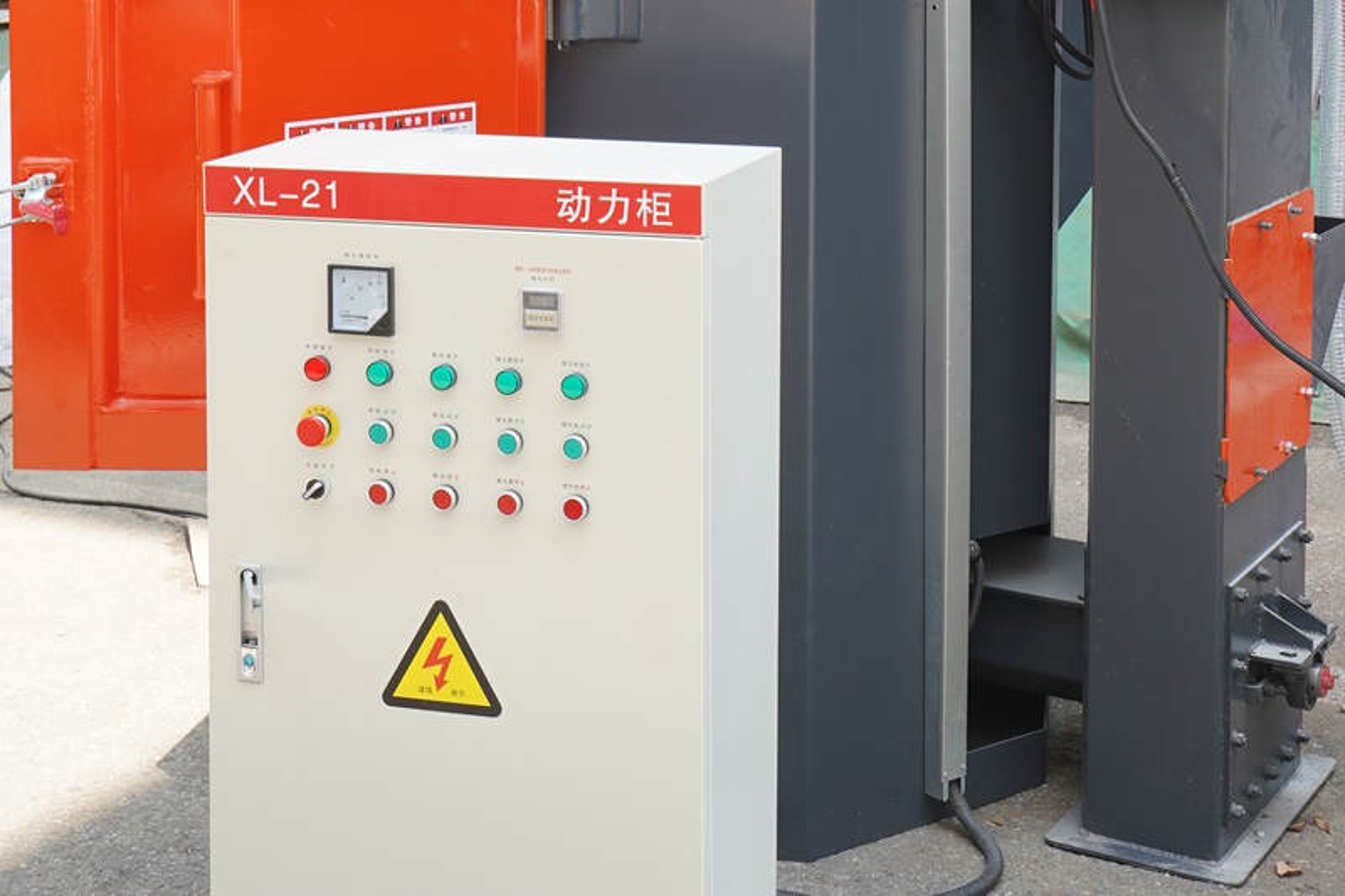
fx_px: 1083
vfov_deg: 44.9
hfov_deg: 63.7
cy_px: 448
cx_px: 672
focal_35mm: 29
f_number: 8
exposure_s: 1/45
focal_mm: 29
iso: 100
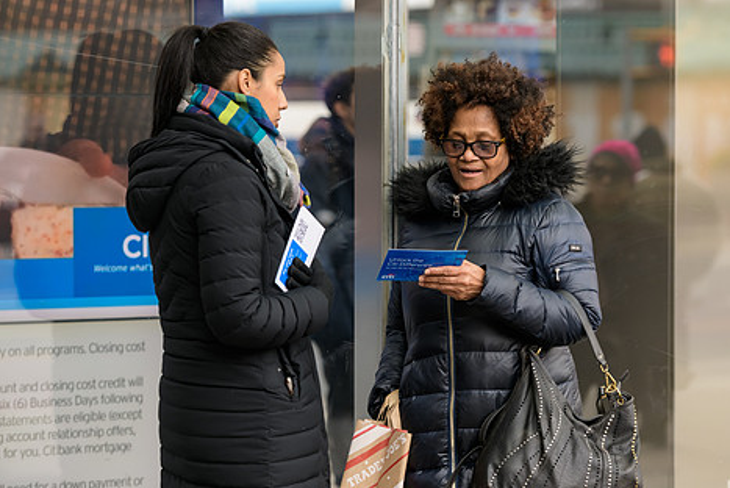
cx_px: 416
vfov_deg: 9.2
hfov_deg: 13.8
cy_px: 228
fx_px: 3023
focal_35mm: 149
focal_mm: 120
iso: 200
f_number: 3.2
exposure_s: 1/125
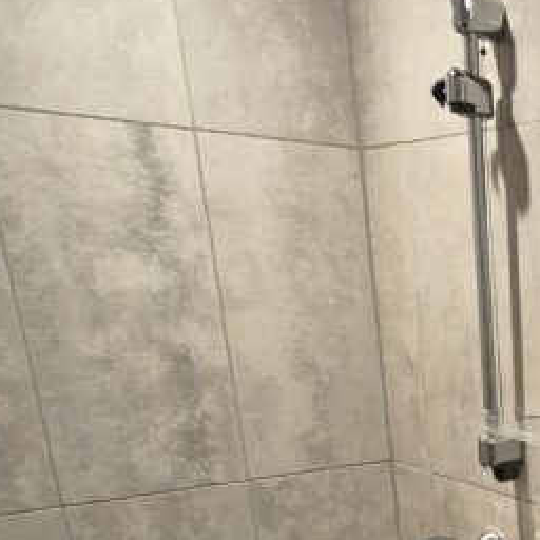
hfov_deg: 30.1
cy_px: 593
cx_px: 683
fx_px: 812
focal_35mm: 46
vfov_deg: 32.4
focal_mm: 2.2
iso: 1000
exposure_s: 1/50
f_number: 2.2
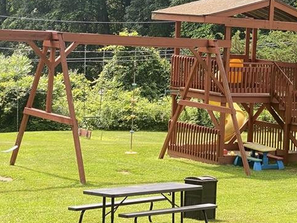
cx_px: 296
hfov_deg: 17.3
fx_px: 952
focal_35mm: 111
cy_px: 121
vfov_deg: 13.3
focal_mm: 6
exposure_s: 1/229
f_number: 2
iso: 20
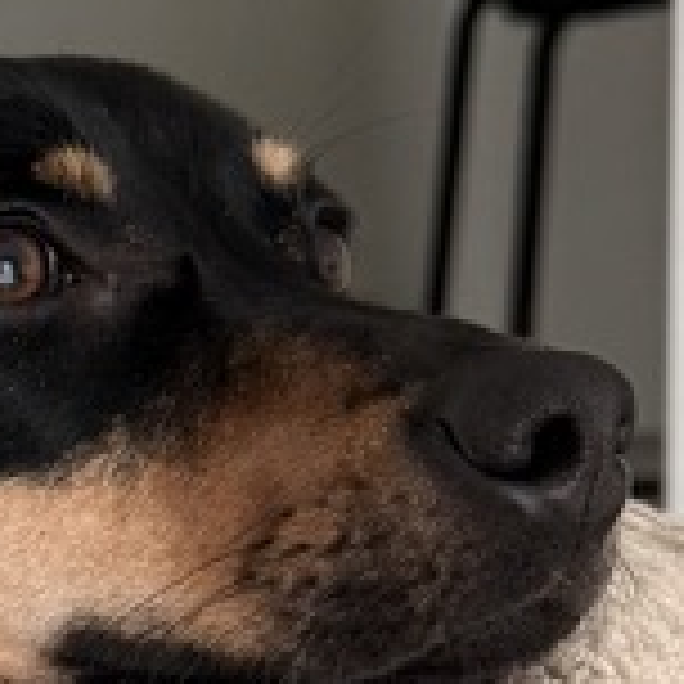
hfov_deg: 12.1
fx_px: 3197
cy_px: 792
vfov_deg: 12.0
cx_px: -22
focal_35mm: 143
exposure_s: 1/60
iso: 320
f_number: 1.78
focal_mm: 6.76
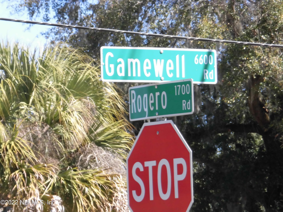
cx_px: 142
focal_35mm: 288
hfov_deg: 6.9
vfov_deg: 5.2
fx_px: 2355
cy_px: 106
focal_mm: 51.6
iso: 250
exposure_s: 1/320
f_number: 6.3
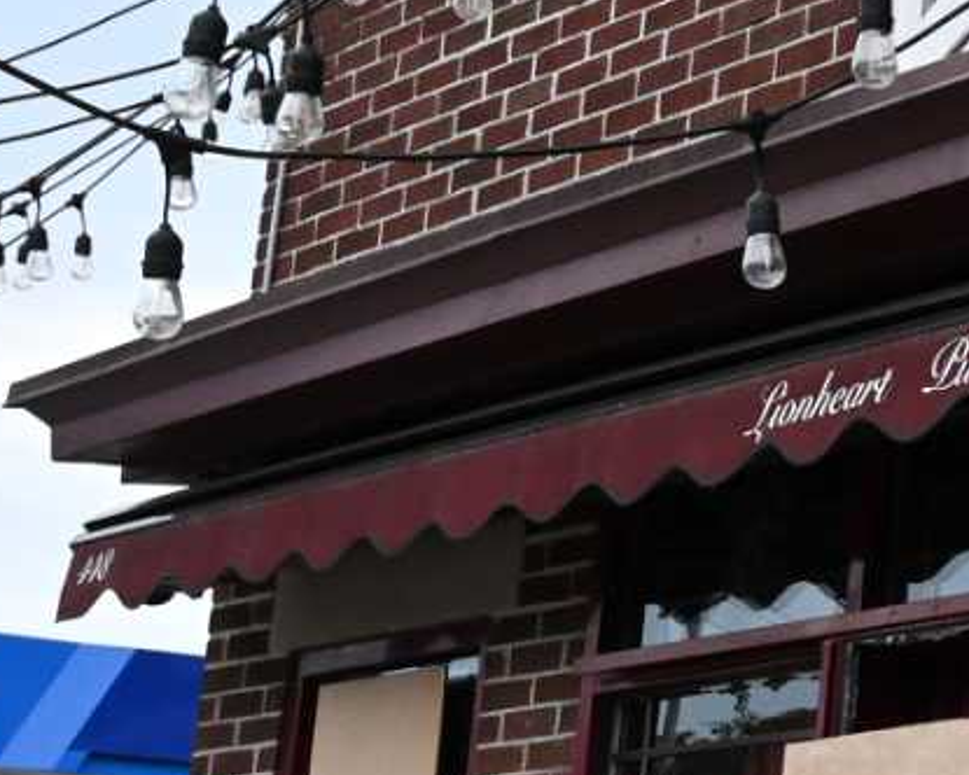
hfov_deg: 13.3
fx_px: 3585
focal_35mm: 125
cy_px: 420
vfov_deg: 12.3
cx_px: 1945
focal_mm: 27
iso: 3200
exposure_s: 1/8000
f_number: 5.6
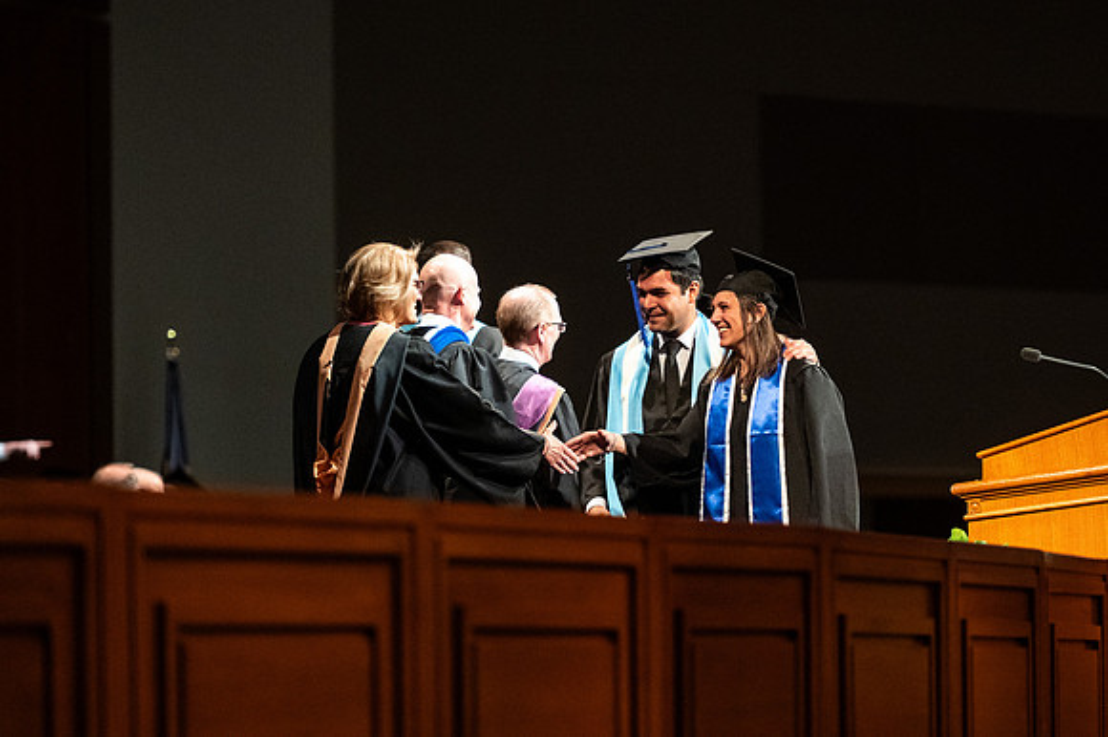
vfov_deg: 6.6
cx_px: 652
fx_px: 6360
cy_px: 402
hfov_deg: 10.0
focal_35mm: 207
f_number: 2.8
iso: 5000
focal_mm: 170
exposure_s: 1/500
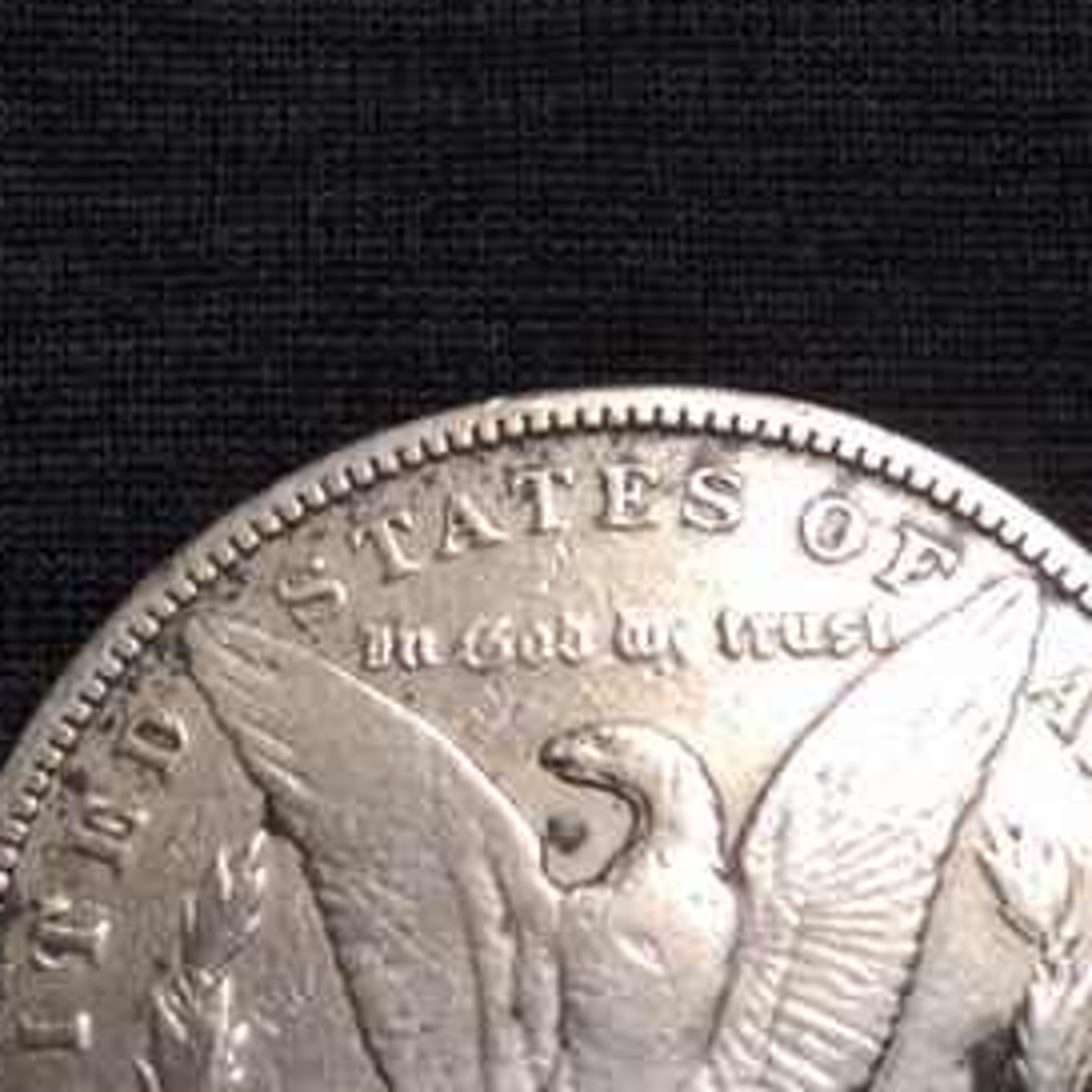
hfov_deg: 28.3
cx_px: 772
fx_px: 2141
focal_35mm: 60
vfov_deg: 27.9
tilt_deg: -77.0
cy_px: 900
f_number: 2.2
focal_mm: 4.15
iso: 25
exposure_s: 1/30
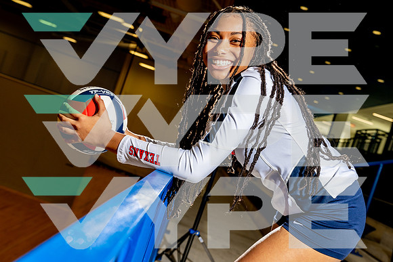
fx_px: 513
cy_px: 131
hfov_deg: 41.9
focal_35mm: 47
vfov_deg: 28.7
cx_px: 196
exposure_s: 1/250
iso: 250
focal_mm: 47
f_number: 5.6
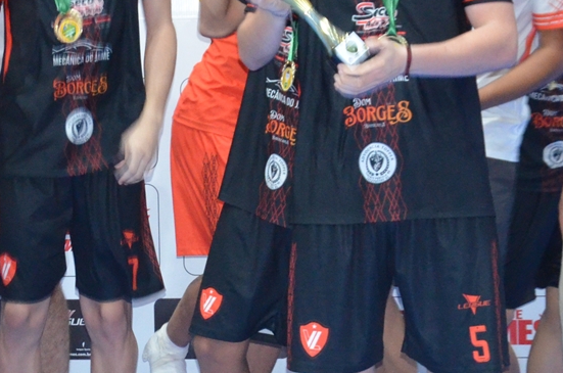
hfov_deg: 13.8
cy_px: 13
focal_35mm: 148
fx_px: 2310
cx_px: 76
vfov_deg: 9.2
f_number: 4.2
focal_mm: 34
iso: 3200
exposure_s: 1/60
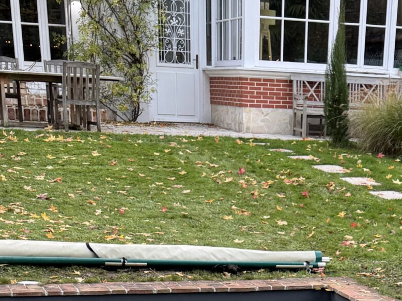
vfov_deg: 15.8
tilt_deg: -25.5
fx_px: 917
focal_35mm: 79
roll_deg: -2.4
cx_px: 309
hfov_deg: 24.4
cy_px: 551
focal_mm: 6.76
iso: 100
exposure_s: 1/100
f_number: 1.78
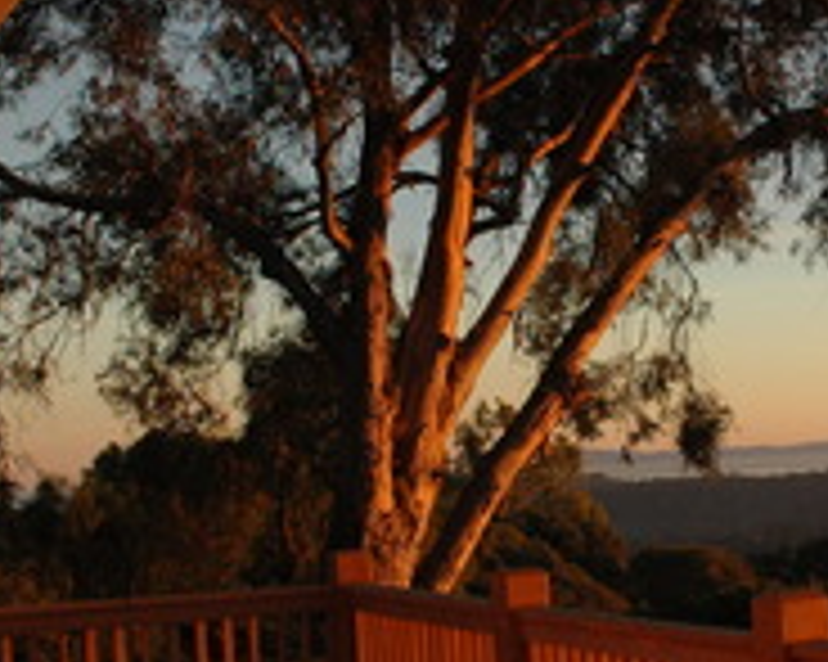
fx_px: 2057
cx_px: 630
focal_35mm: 84
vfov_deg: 18.2
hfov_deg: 22.5
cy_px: 414
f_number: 6.3
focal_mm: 20
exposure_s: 1/160
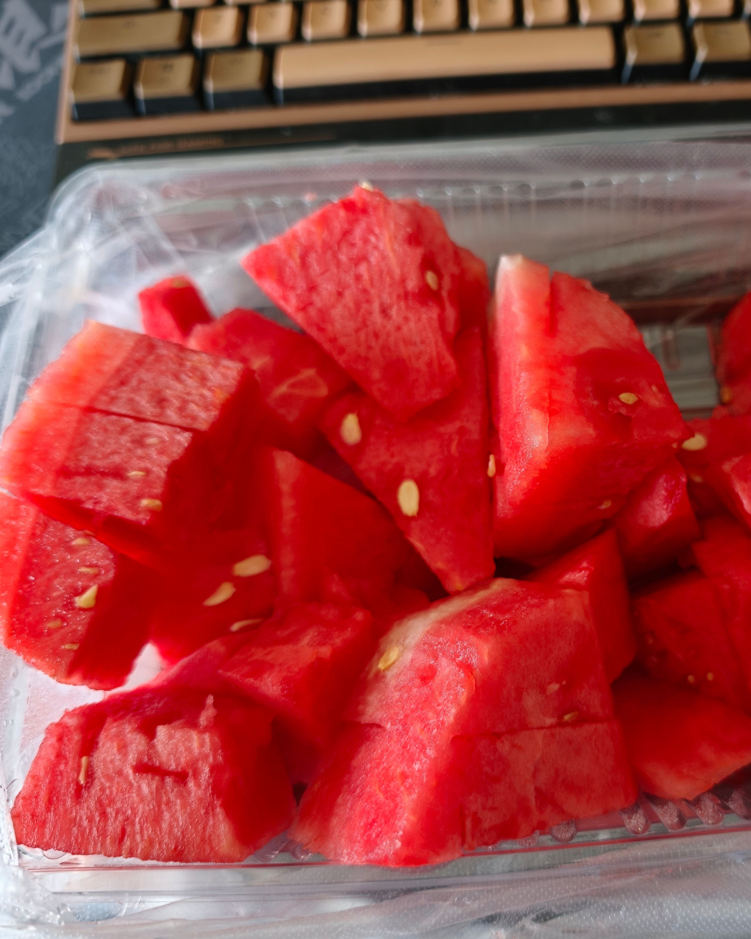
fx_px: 834
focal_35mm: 30
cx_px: 545
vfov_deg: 58.8
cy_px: 469
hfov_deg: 47.1
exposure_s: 1/59
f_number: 1.5
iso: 1000
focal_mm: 6.75
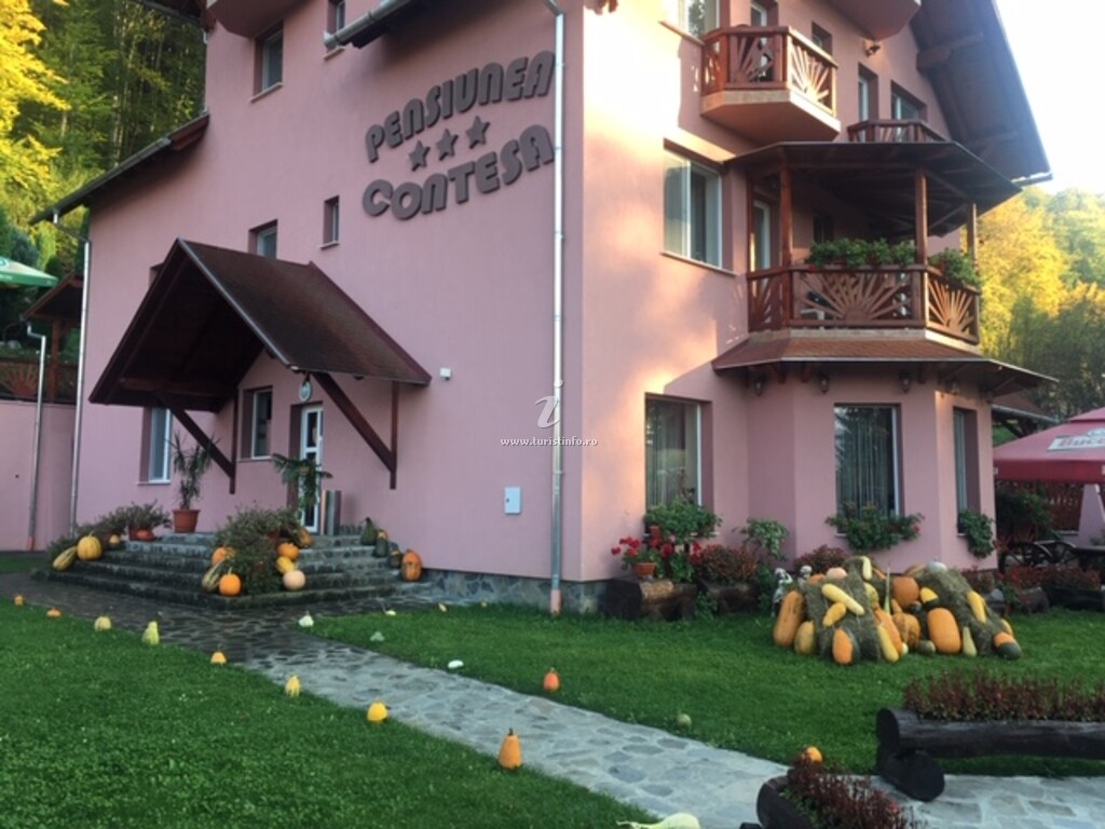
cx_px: 552
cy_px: 414
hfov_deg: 61.7
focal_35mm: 29
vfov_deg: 48.2
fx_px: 926
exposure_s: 1/108
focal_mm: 4.15
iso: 25
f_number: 2.2
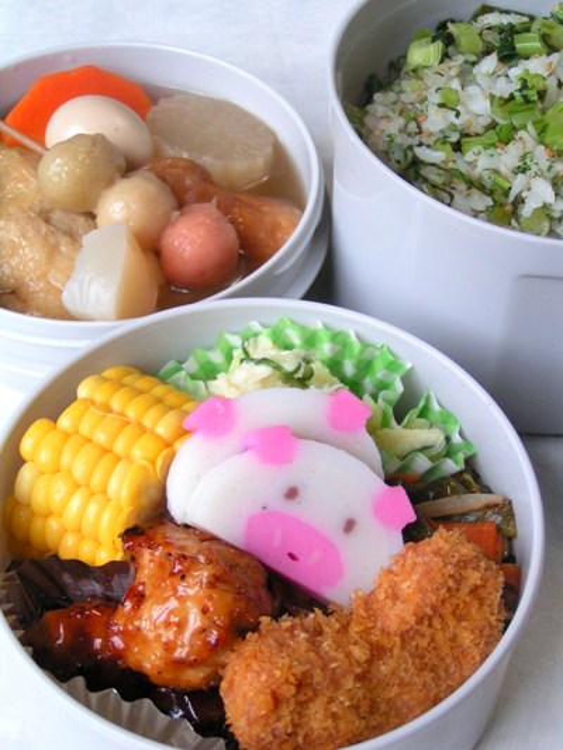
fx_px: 1409
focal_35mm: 65
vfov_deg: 29.8
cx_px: 282
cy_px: 375
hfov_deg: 22.6
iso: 125
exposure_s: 1/80
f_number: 3.2
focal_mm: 10
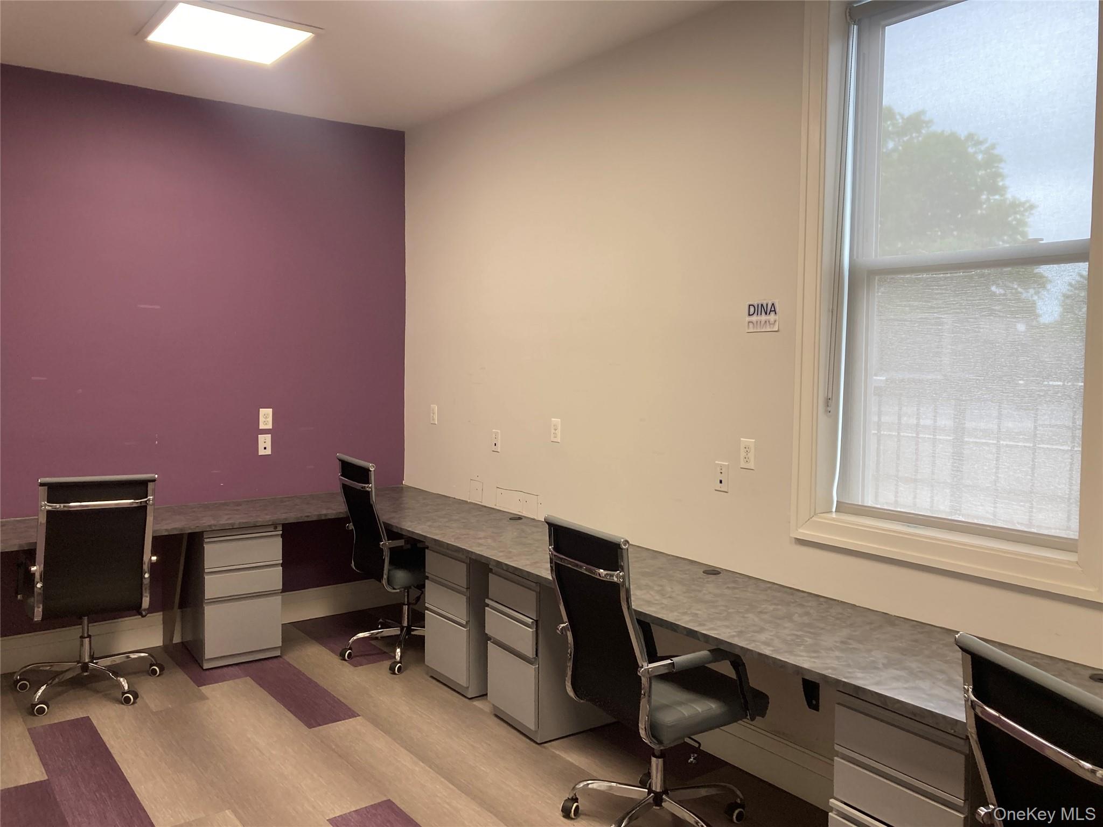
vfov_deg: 49.7
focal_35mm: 28
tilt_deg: -3.8
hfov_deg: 63.4
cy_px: 414
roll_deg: -2.0
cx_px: 552
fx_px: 892
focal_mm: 3.99
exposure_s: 1/121
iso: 80
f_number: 1.8
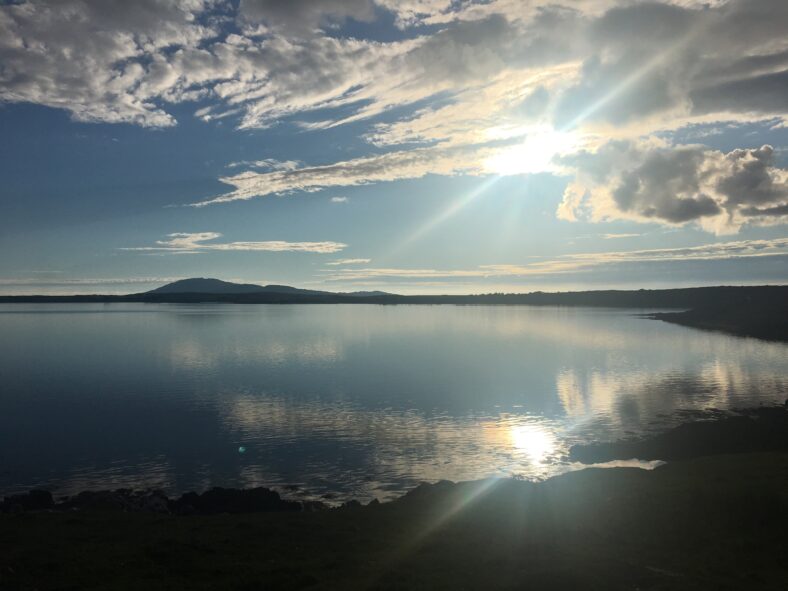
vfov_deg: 48.2
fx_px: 660
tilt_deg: +0.8
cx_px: 394
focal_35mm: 29
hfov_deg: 61.7
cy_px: 296
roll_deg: -0.5
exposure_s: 1/8547
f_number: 2.2
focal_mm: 4.15
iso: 25
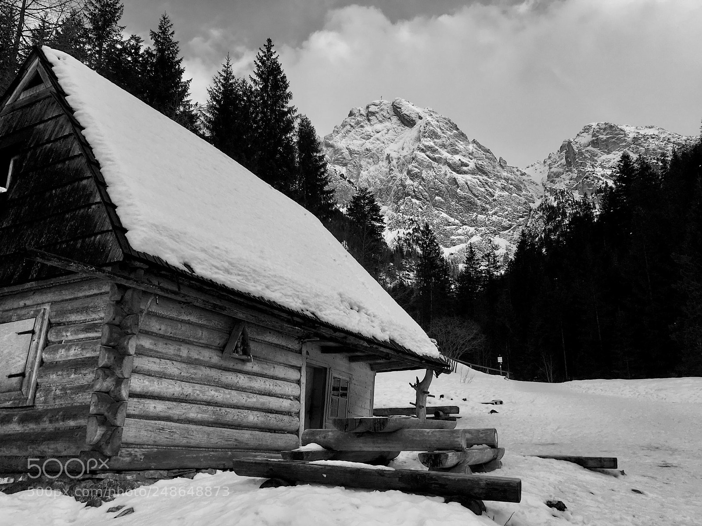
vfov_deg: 48.2
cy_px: 263
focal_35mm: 29
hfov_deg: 61.7
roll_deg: -0.4
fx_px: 588
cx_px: 351
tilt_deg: +15.9
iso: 25
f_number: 2.2
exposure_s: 1/238
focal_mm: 4.15
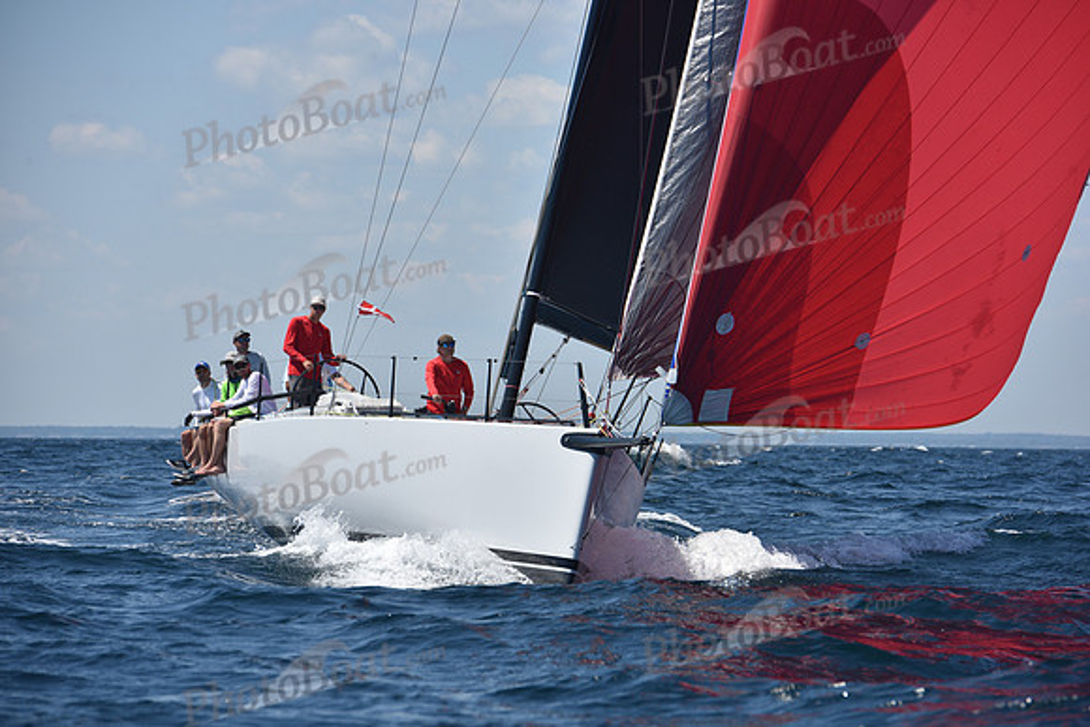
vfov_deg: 6.9
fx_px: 6057
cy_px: 364
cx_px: 545
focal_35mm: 200
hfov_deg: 10.3
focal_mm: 200
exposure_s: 1/1000
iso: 200
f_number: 9
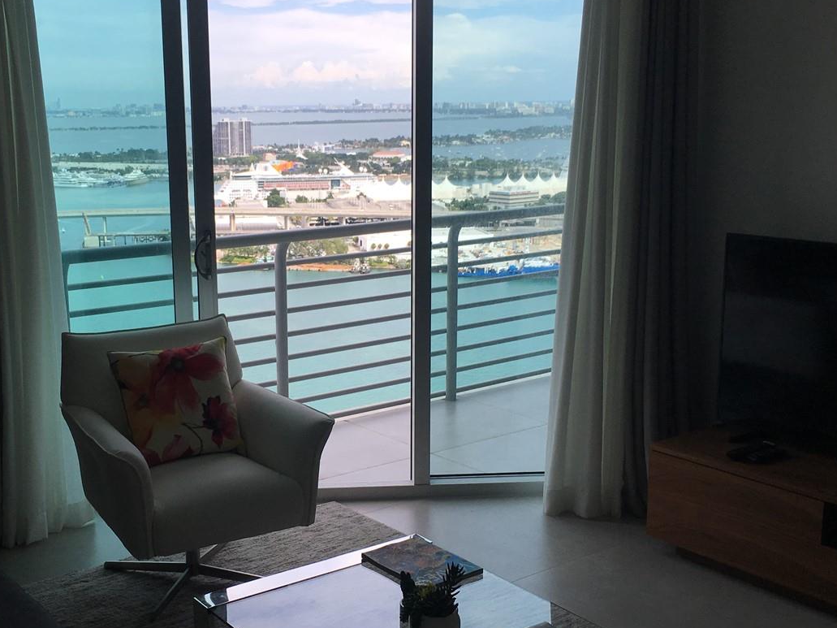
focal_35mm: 45
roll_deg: +0.0
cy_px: 321
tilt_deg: -11.3
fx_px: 1088
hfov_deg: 41.8
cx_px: 315
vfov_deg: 32.2
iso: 25
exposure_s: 1/950
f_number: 2.2
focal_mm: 4.15
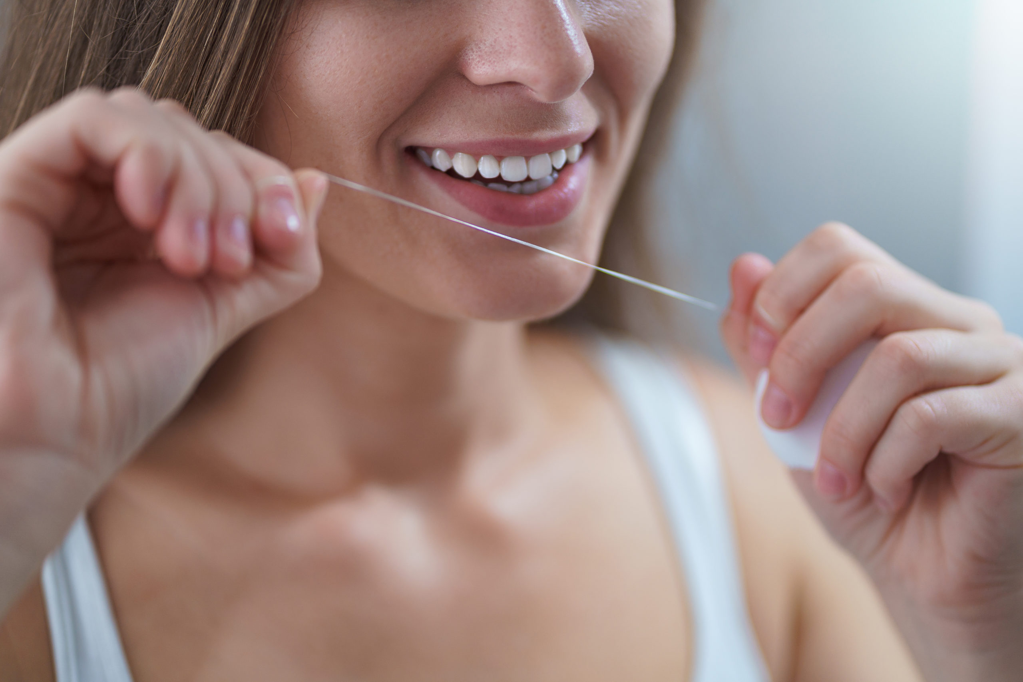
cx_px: 512
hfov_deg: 23.9
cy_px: 341
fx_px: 2415
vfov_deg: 16.1
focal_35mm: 85
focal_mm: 85
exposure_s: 1/160
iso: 200
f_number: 1.8
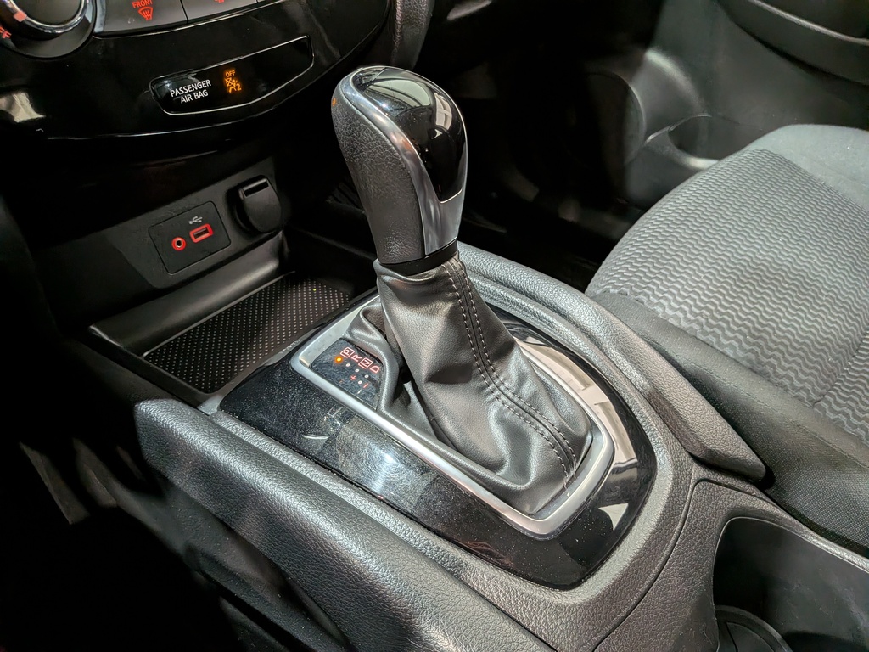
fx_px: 602
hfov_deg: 71.6
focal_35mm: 24
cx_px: 434
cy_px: 326
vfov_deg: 56.8
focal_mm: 4.53
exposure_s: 1/60
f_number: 1.7
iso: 46
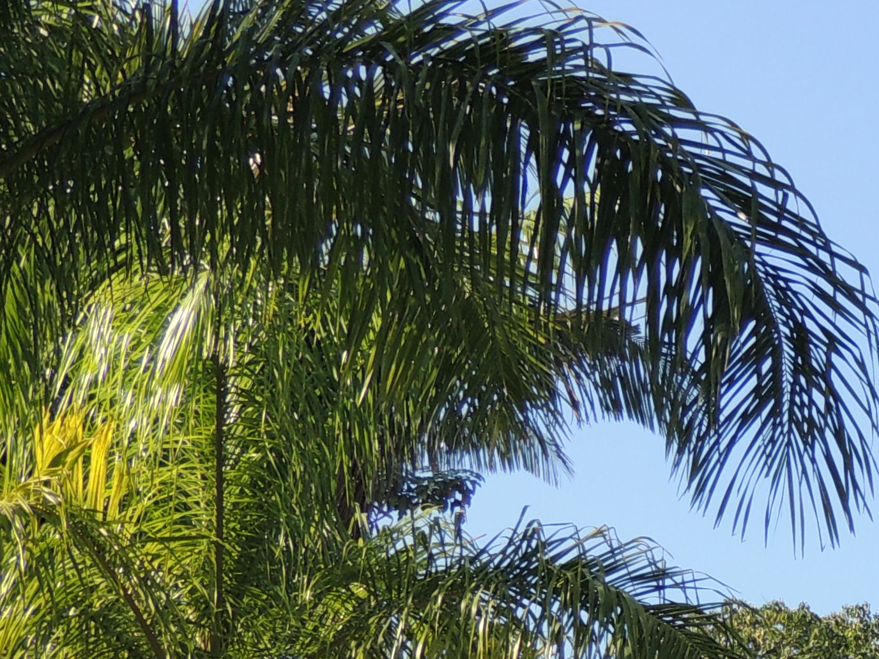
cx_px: 1364
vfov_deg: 10.1
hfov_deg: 12.9
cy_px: 824
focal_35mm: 144
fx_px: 3657
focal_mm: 7.6
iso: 100
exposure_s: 1/500
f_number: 3.4
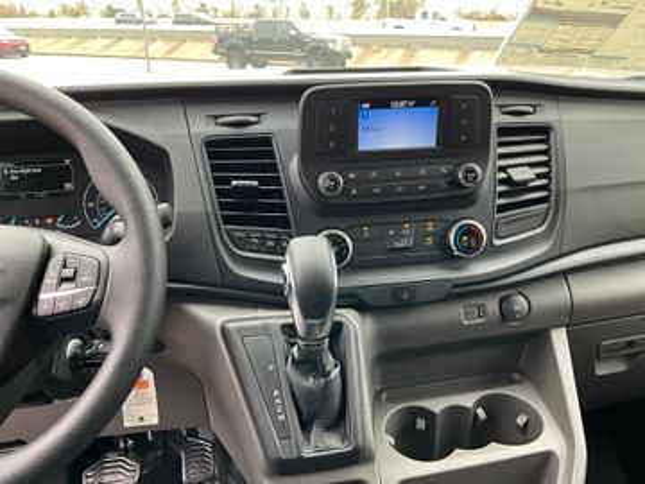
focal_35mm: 29
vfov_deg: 48.2
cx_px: 322
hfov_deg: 61.7
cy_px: 242
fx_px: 540
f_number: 1.8
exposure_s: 1/122
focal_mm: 3
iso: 64
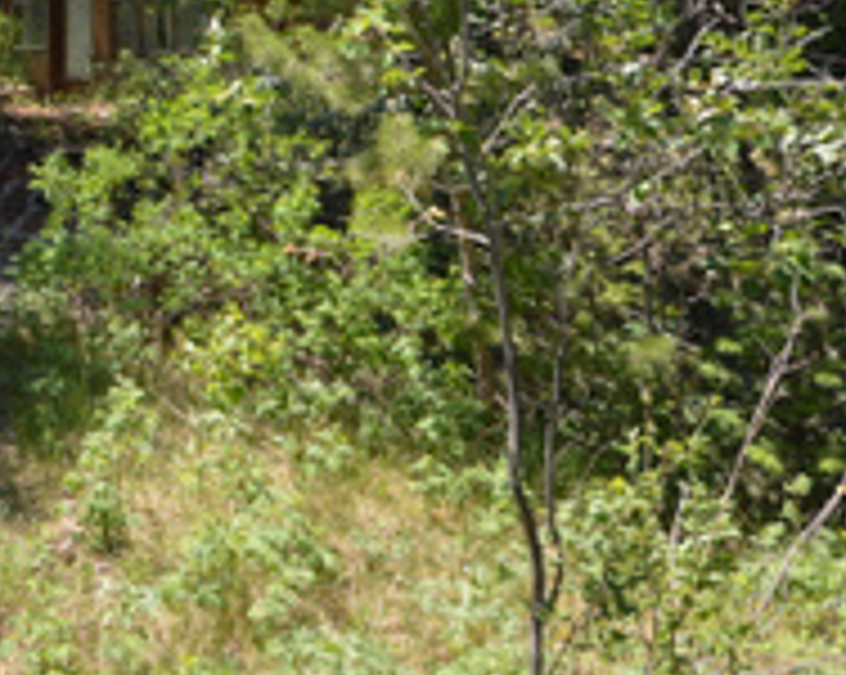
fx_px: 1201
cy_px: 4
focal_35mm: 48
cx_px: -104
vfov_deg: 29.4
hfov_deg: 33.4
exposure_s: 1/160
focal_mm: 10
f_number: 6.3
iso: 100
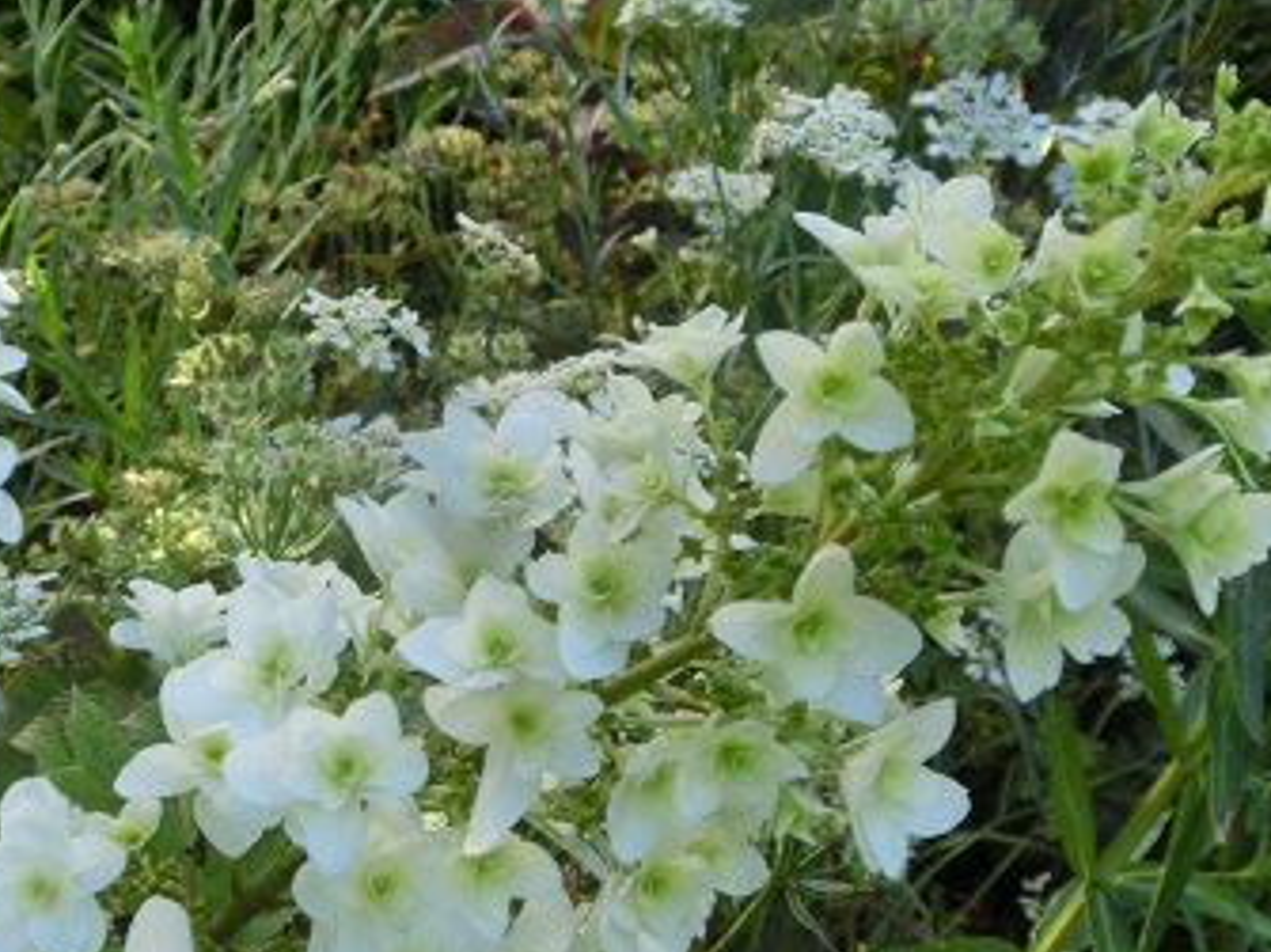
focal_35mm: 56
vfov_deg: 26.1
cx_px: 480
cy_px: 412
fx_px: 2055
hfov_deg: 34.2
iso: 100
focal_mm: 6.5
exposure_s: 1/125
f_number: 4.1
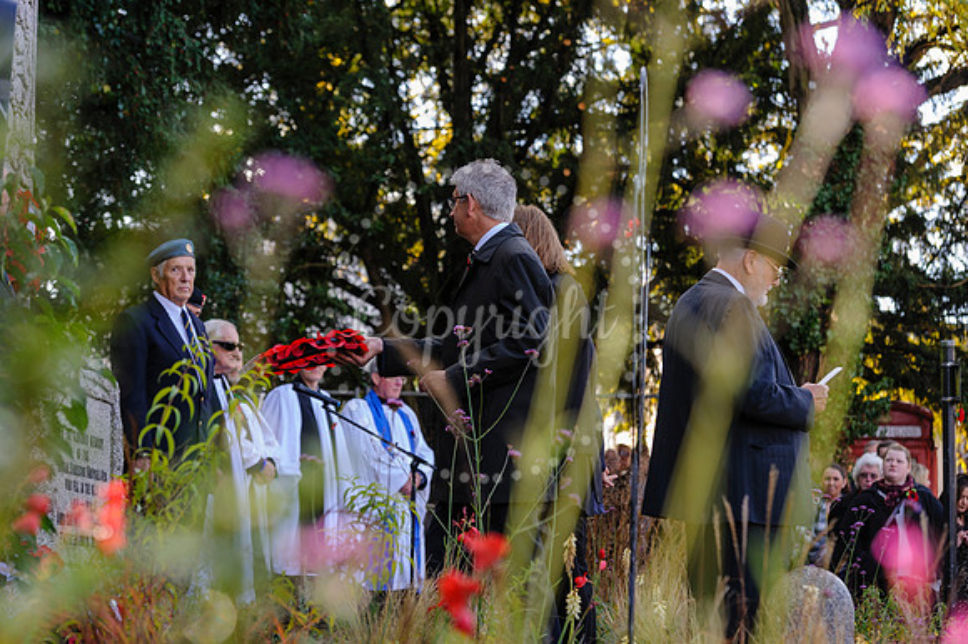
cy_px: 322
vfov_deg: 13.9
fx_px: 2634
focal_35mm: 98
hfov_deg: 20.8
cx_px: 484
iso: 800
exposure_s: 1/500
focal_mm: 98
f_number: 4.8
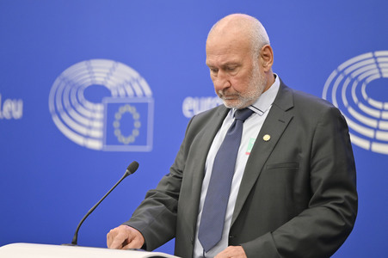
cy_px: 129
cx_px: 194
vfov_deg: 7.6
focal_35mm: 180
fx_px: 1939
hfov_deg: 11.4
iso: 2000
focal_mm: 180
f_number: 2.8
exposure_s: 1/320
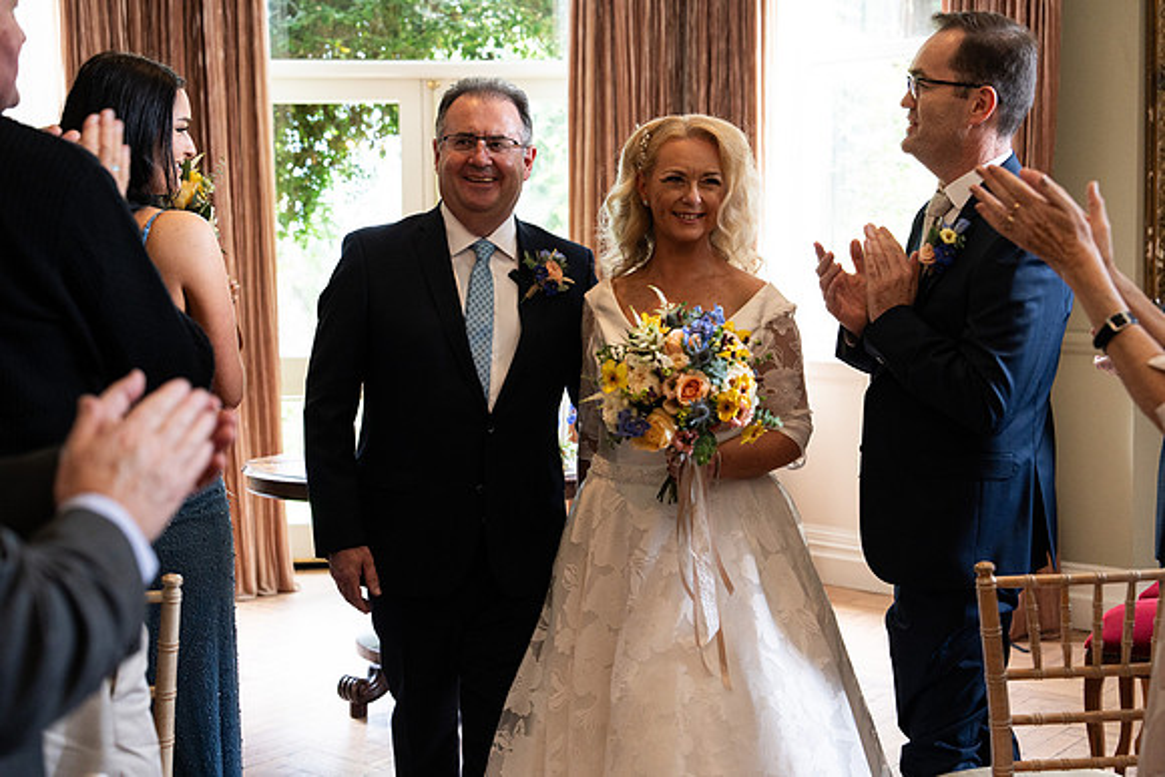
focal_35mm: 50
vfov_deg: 27.0
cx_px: 582
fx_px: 1618
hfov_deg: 39.6
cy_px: 388
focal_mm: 50
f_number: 3.5
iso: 1600
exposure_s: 1/200
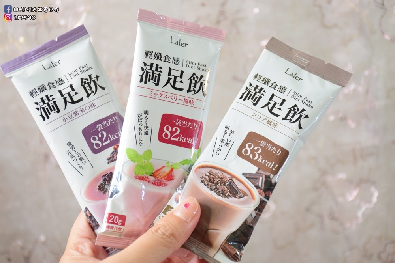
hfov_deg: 27.0
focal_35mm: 75
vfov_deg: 18.2
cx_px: 198
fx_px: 823
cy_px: 132
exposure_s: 1/125
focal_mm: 50
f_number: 5.6
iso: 1600
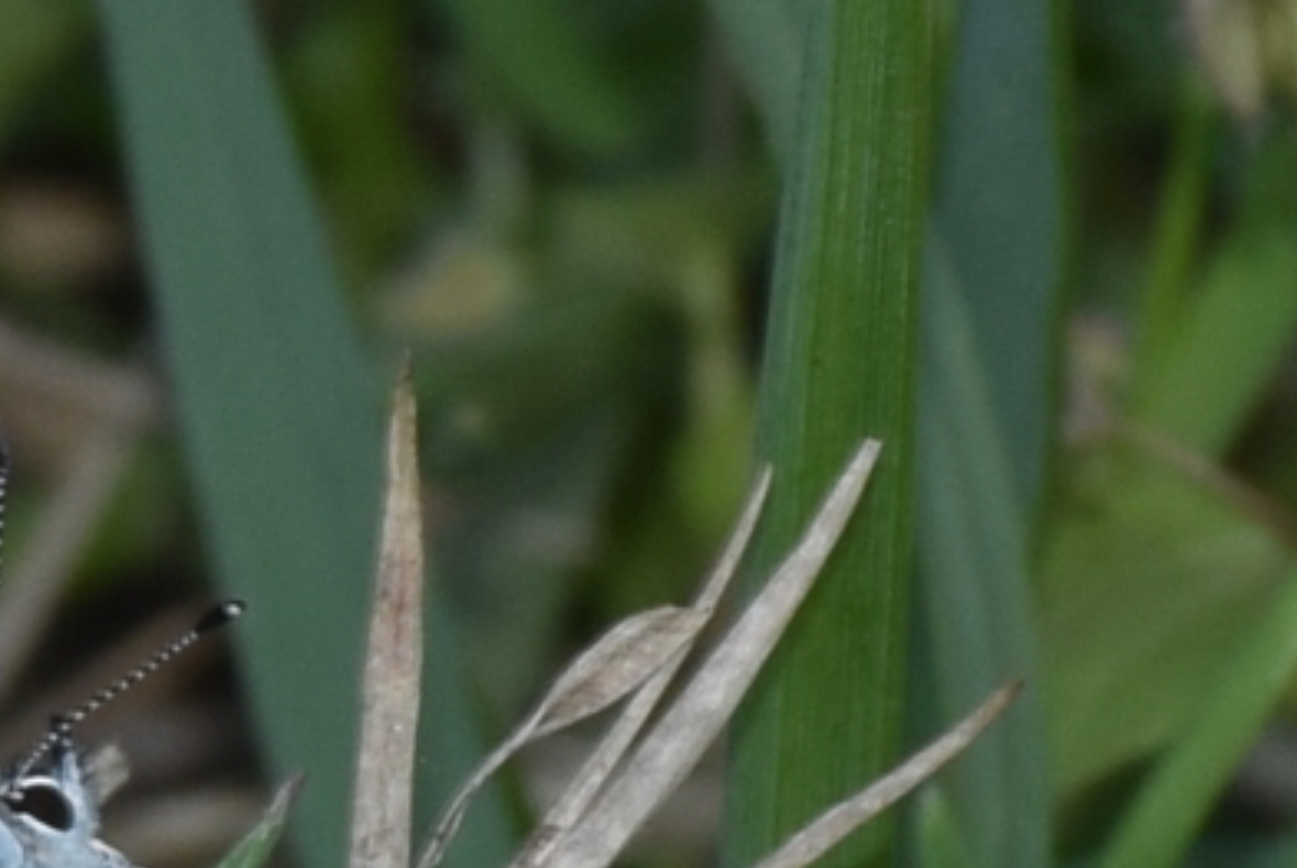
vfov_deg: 2.7
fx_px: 18430
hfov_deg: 4.0
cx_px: -239
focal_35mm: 511
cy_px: 921
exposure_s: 1/160
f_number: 11
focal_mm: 140
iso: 100
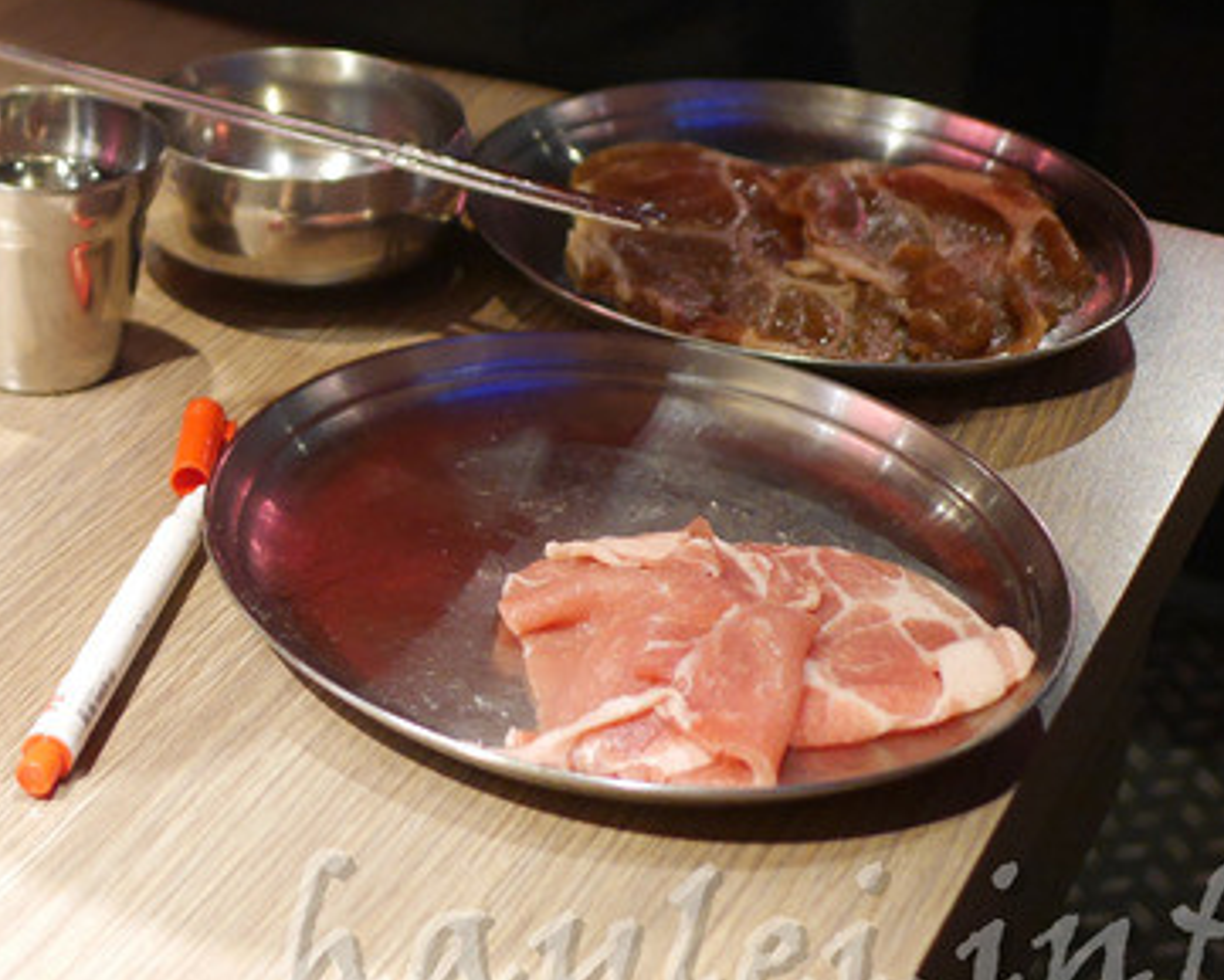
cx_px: -108
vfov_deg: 20.4
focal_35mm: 73
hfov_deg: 24.4
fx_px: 2645
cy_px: 39
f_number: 1.7
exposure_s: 1/125
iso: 1000
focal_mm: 15
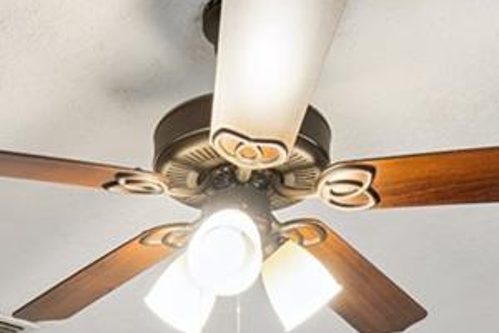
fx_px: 1146
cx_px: 133
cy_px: 738
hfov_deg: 24.3
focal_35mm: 83
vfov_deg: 13.3
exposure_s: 1/3.33
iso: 200
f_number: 9
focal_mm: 15.5
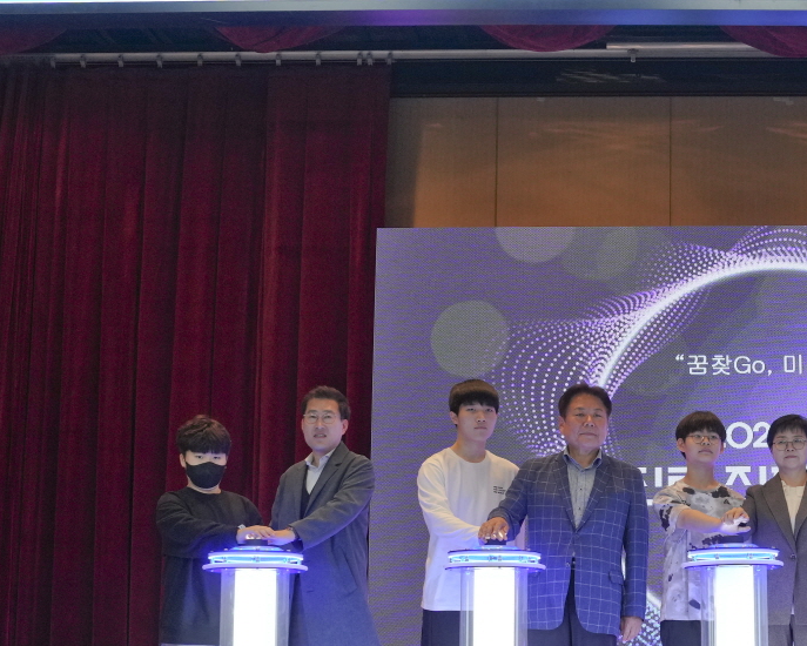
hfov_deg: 30.1
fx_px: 1410
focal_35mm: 59
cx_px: 780
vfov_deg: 25.5
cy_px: 482
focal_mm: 24
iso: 1600
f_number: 4
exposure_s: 1/160
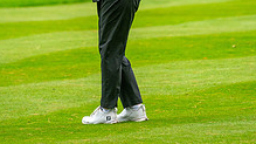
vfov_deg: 1.9
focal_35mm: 645
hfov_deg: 3.4
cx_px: 134
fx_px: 4377
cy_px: -100
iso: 800
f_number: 4
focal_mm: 300
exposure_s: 1/800
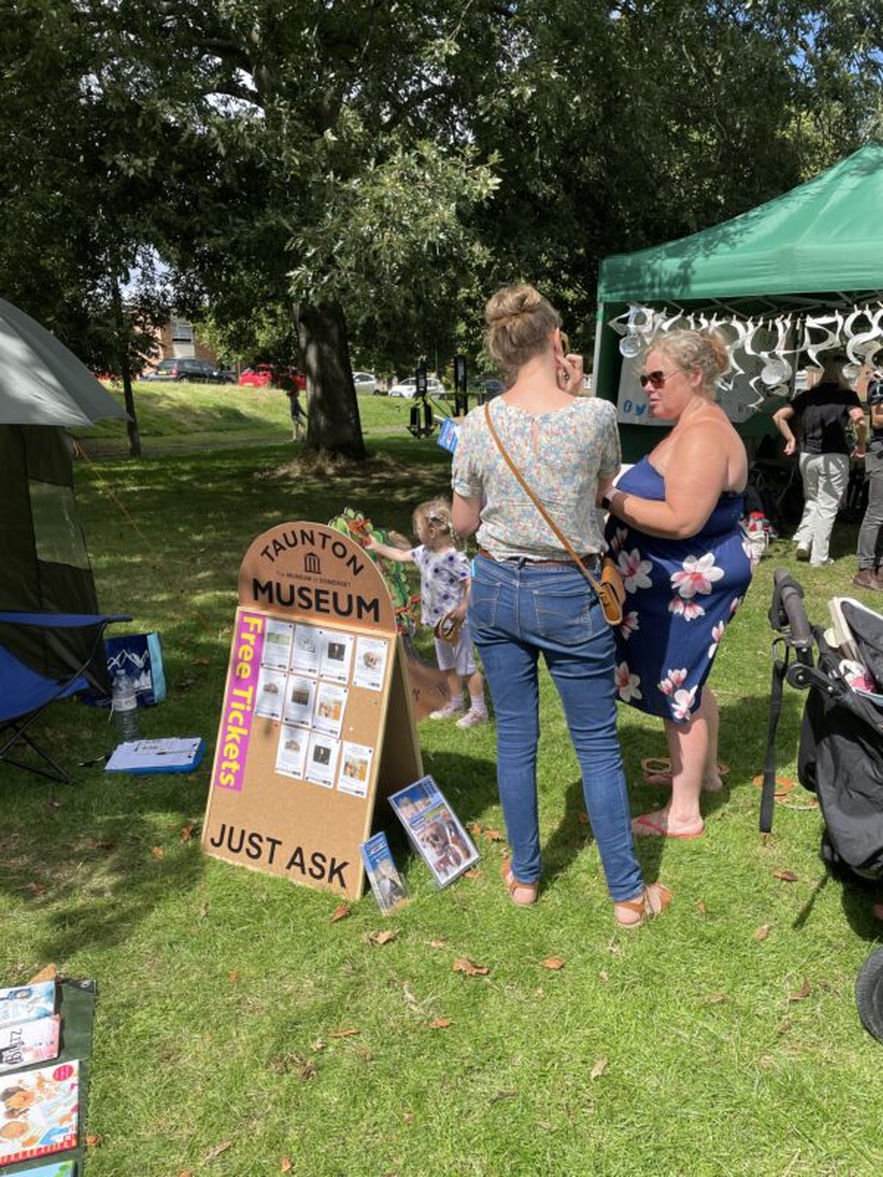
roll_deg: +1.8
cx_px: 442
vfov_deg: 67.3
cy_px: 588
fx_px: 884
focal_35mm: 26
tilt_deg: -12.2
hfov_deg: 53.1
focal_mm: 4.2
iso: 32
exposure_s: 1/2882
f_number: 1.6
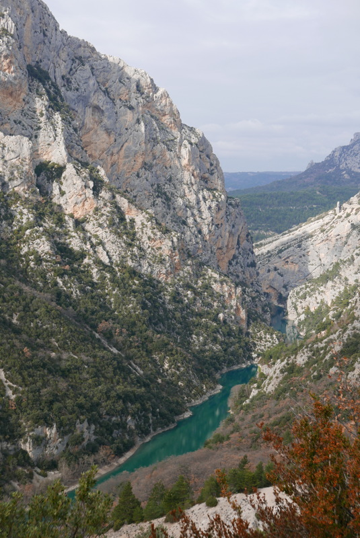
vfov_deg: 30.1
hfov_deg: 20.4
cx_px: 180
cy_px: 269
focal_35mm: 67
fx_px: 1003
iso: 200
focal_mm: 30.4
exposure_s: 1/400
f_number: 5.6
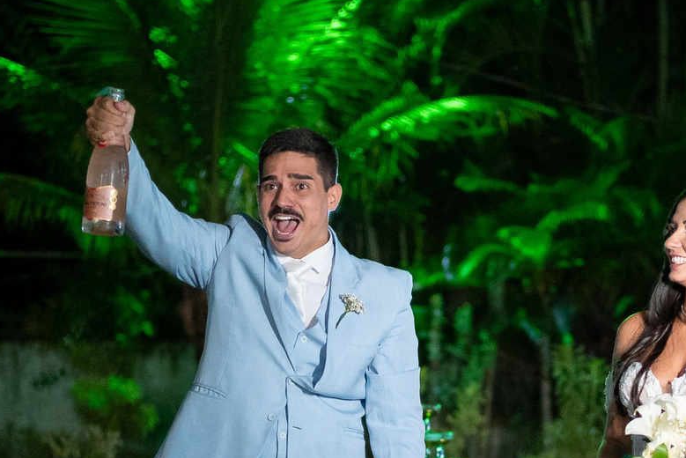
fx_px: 2192
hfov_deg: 17.8
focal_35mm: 115
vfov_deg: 11.9
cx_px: 440
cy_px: 376
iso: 4000
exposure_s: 1/640
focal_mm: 35
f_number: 1.4
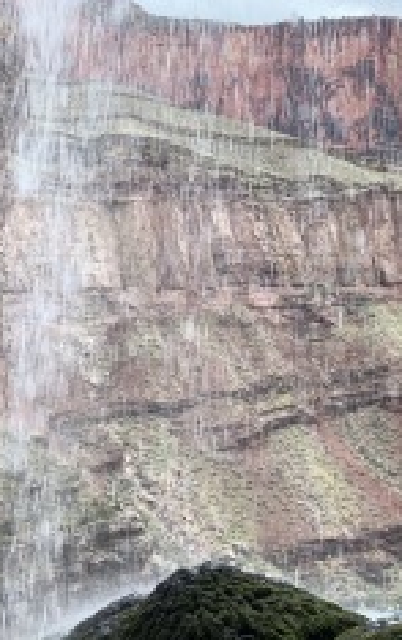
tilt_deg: +8.4
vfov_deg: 24.1
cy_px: 328
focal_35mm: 86
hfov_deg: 15.2
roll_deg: +0.2
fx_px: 1502
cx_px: 301
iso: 16
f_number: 2.4
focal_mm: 6
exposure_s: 1/131
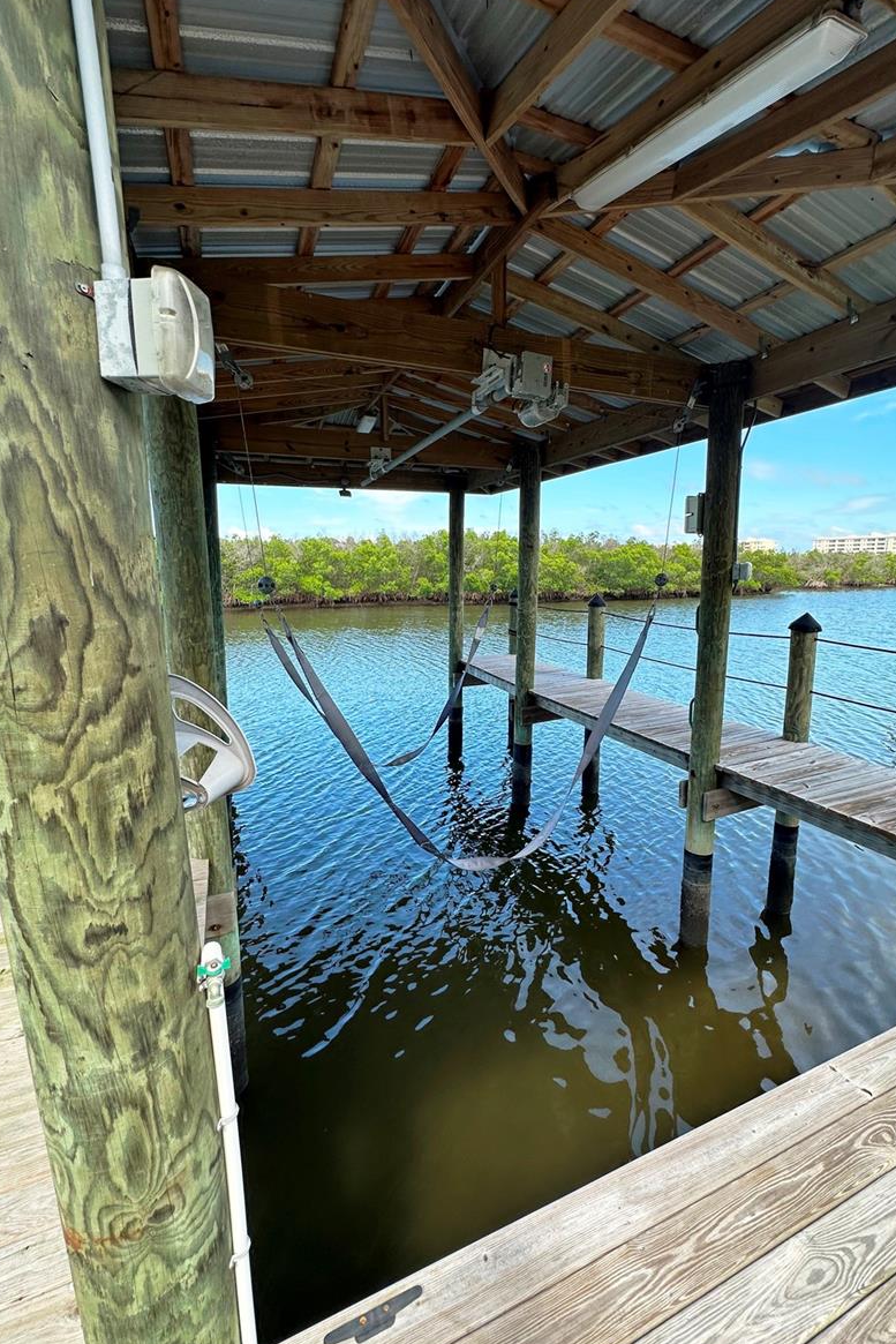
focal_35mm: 15
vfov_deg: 100.4
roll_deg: +0.2
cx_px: 464
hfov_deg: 77.3
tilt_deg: -9.4
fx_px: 560
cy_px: 665
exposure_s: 1/330
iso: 40
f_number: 2.2
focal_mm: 2.22
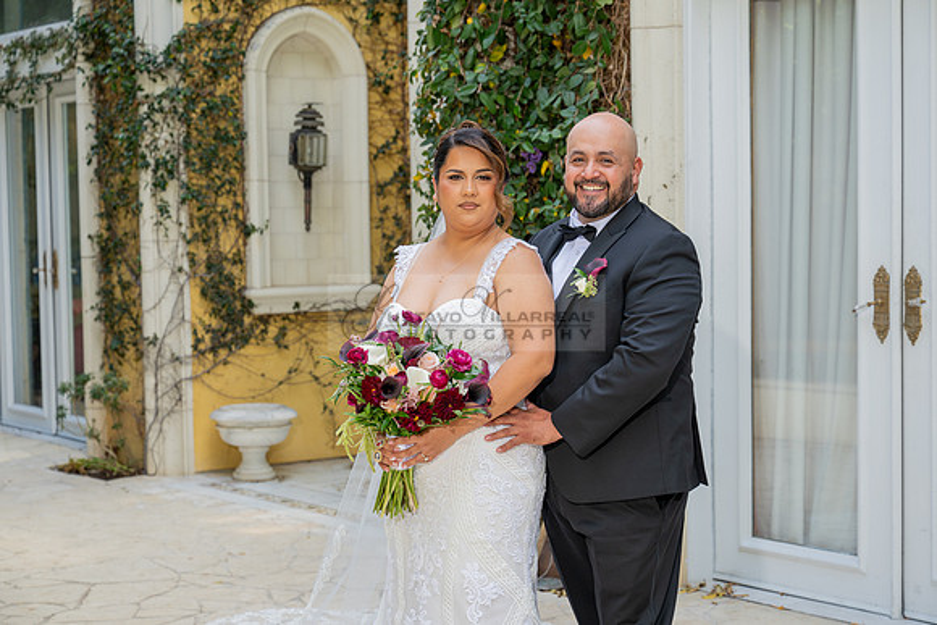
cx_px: 468
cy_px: 312
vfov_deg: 20.6
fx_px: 1718
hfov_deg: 30.5
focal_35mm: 66
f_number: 4.5
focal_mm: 66
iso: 200
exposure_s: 1/200
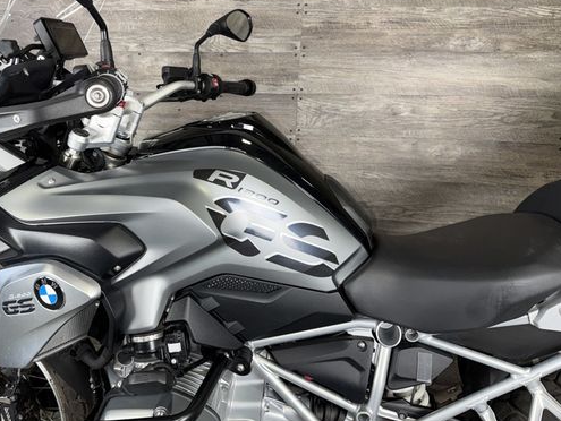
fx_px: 503
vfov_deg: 45.4
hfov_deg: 57.6
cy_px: 182
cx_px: 211
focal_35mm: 31
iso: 64
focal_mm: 6.76
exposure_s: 1/27
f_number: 1.78
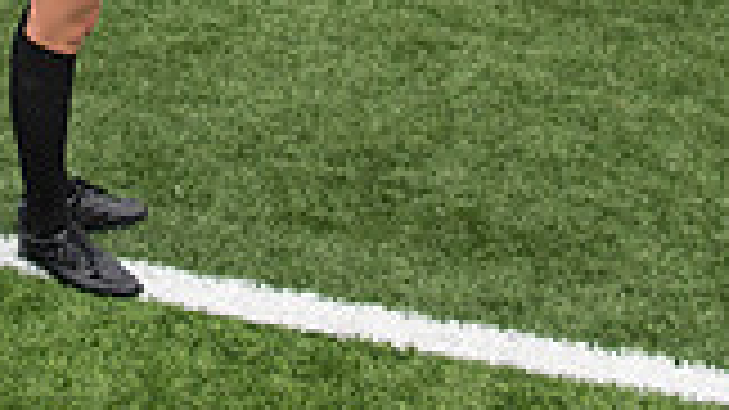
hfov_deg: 23.5
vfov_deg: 11.9
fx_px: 1739
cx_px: 194
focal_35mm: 90
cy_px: -426
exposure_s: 1/800
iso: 400
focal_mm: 24
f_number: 4
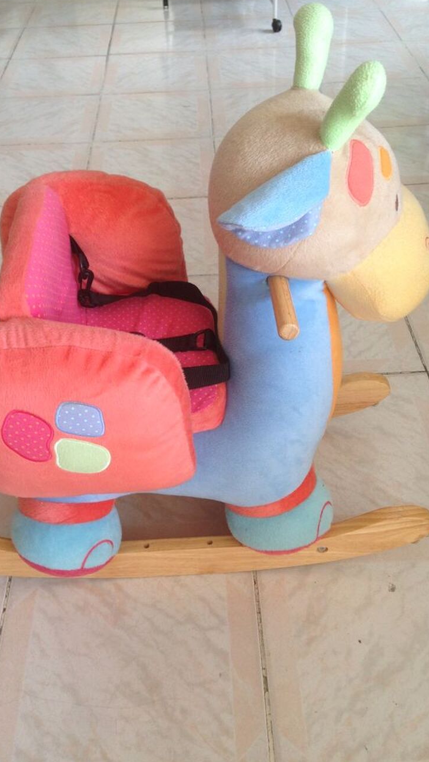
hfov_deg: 32.0
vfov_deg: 54.0
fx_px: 748
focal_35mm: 37
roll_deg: +1.3
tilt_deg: -42.9
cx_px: 206
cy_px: 374
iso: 64
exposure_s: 1/60
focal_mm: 4.12
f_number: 2.4
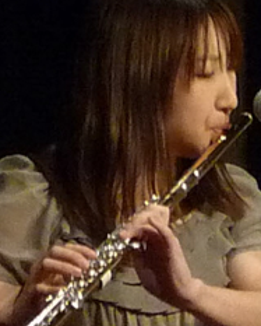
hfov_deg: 5.7
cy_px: 418
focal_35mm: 271
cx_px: 373
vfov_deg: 7.1
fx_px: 2612
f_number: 3.5
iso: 400
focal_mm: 5.3
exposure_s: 1/8
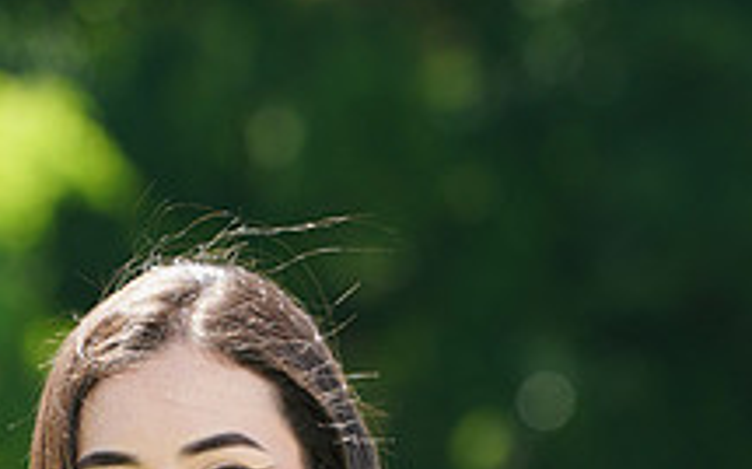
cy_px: 882
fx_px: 16567
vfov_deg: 1.6
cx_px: 308
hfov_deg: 2.6
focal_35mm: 809
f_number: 9
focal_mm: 294
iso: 200
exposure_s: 1/160
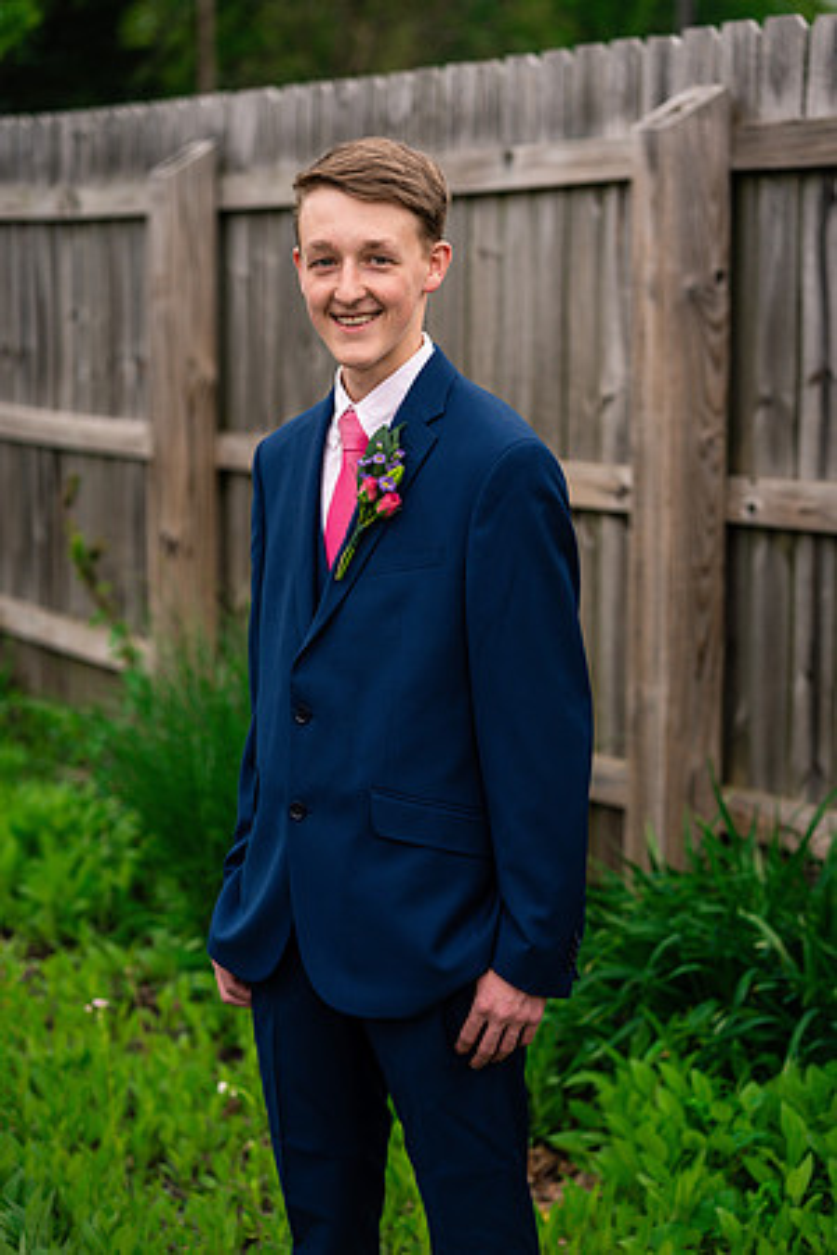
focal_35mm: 85
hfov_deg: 16.1
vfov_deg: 23.9
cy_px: 628
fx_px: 2964
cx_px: 418
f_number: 3.5
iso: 400
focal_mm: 85
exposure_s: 1/1000
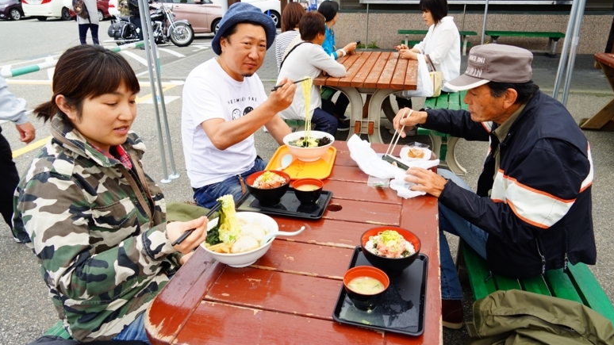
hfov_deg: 71.9
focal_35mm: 26
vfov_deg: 44.4
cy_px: 176
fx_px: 423
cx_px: 311
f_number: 6.7
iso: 100
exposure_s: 1/90
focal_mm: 24
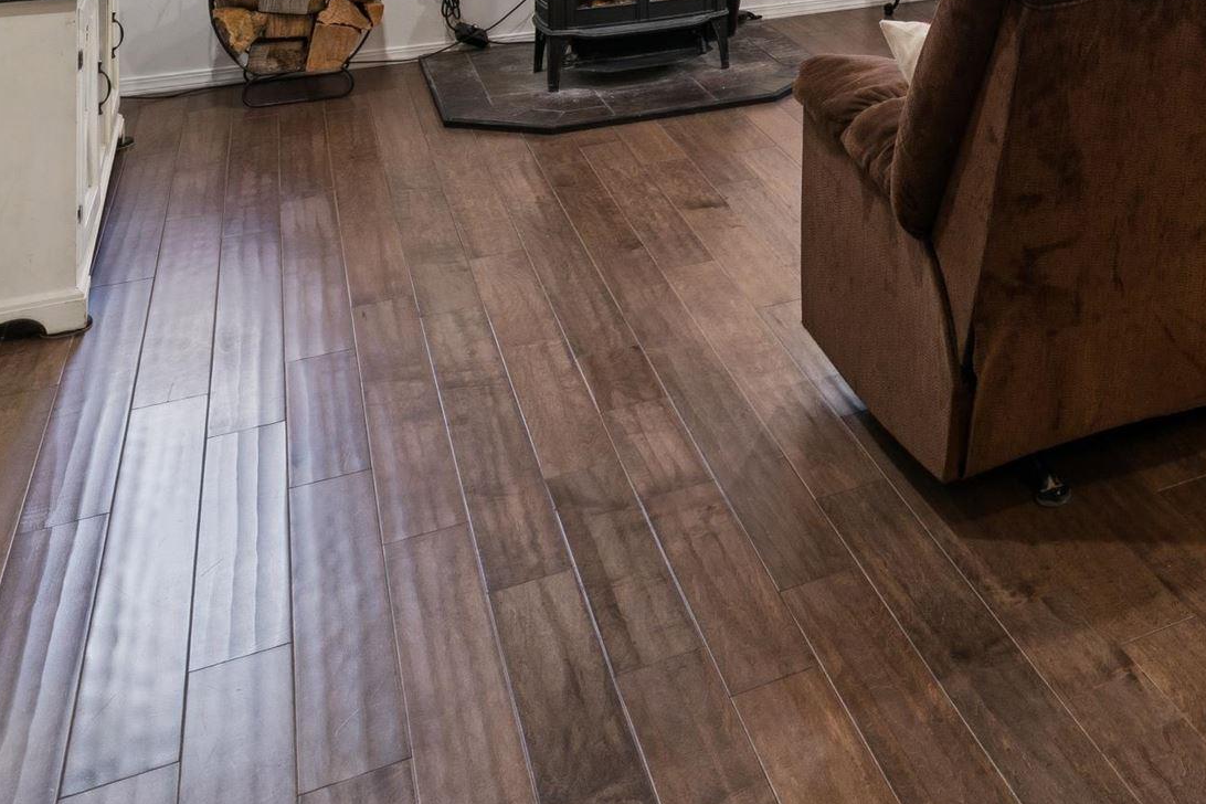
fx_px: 1517
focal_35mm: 45
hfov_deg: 38.1
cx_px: 1233
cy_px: -317
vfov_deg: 24.7
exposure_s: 1/8
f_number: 13
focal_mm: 16.1
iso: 400
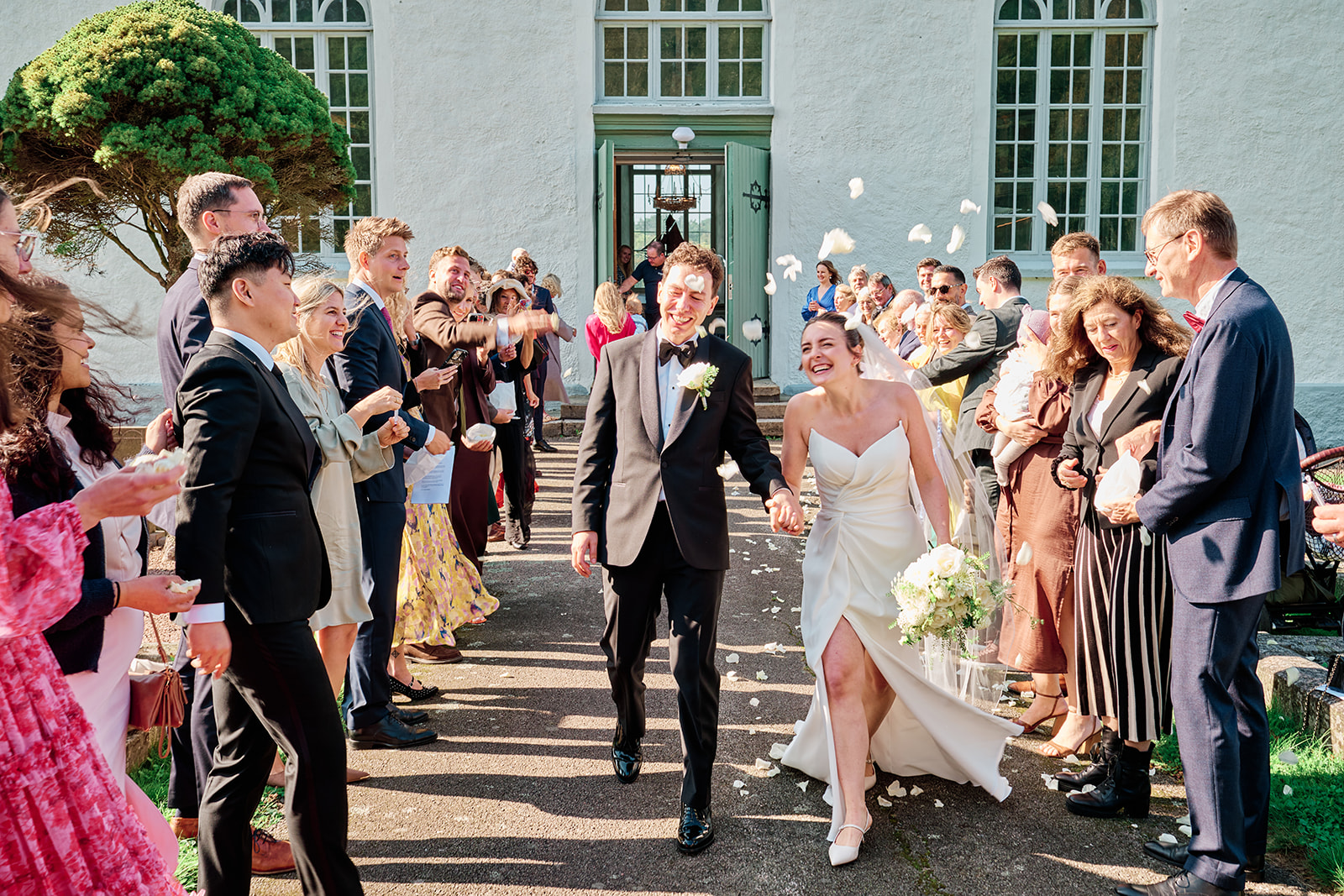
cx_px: 672
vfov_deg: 37.9
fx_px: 1307
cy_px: 448
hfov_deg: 54.4
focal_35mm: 35
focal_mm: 23
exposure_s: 1/120
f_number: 5.6
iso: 125
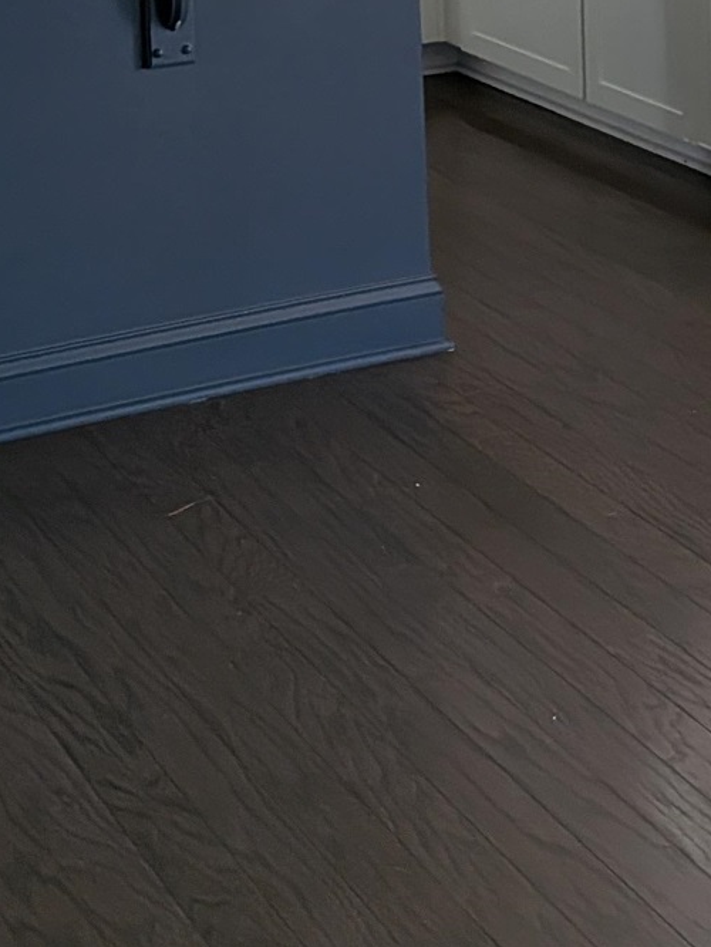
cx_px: 370
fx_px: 2272
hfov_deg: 17.8
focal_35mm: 83
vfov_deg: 22.3
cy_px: -82
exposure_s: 1/280
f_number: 1.7
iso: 30
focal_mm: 4.53
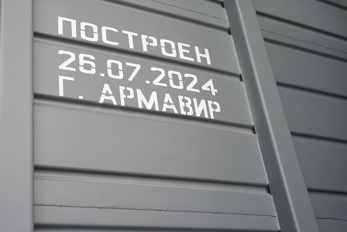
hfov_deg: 39.8
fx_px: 472
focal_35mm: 49
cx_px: 110
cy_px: 80
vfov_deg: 27.4
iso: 100
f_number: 1.6
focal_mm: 35
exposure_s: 1/400
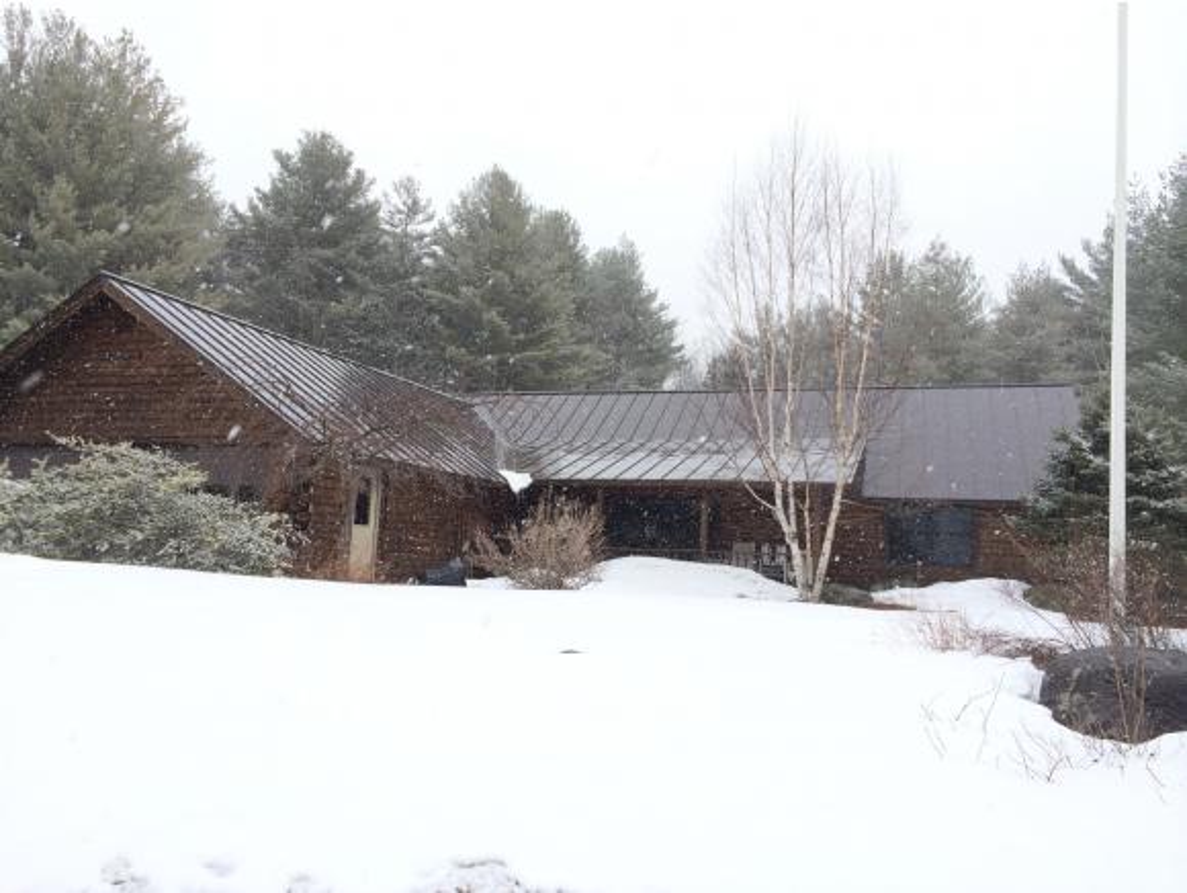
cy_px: 446
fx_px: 1030
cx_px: 594
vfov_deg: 46.9
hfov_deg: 59.9
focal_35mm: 30
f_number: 2.2
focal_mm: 4.12
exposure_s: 1/471
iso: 32
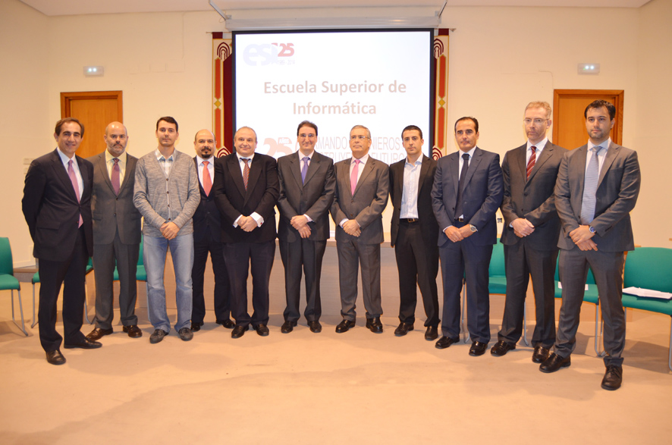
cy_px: 222
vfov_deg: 47.7
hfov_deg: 67.5
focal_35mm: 27
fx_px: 503
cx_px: 336
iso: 450
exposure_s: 1/60
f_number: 3.5
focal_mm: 18
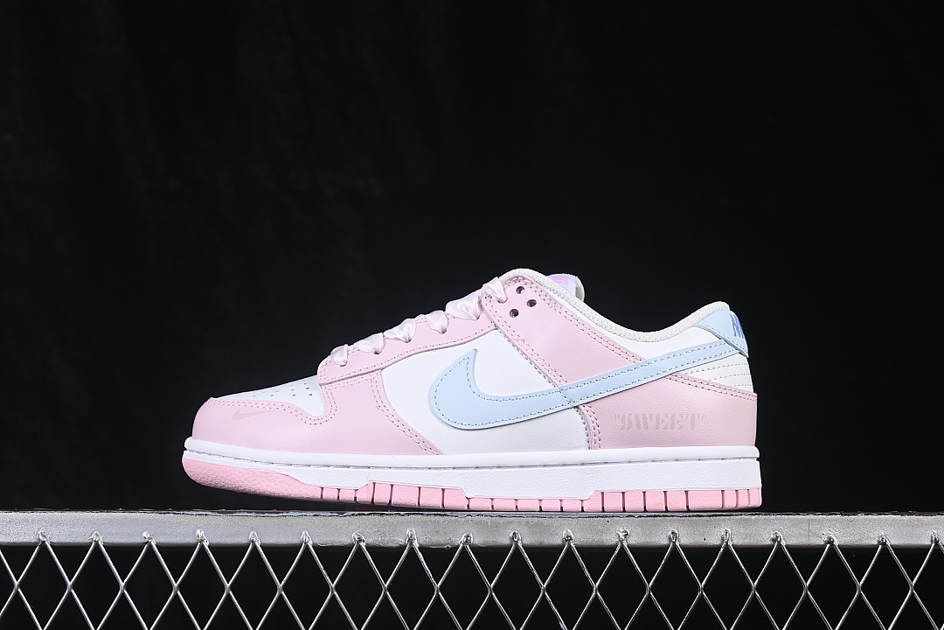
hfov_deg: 27.0
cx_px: 472
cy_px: 315
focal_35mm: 75
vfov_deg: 18.2
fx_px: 1967
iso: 160
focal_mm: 50
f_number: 8
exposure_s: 1/80
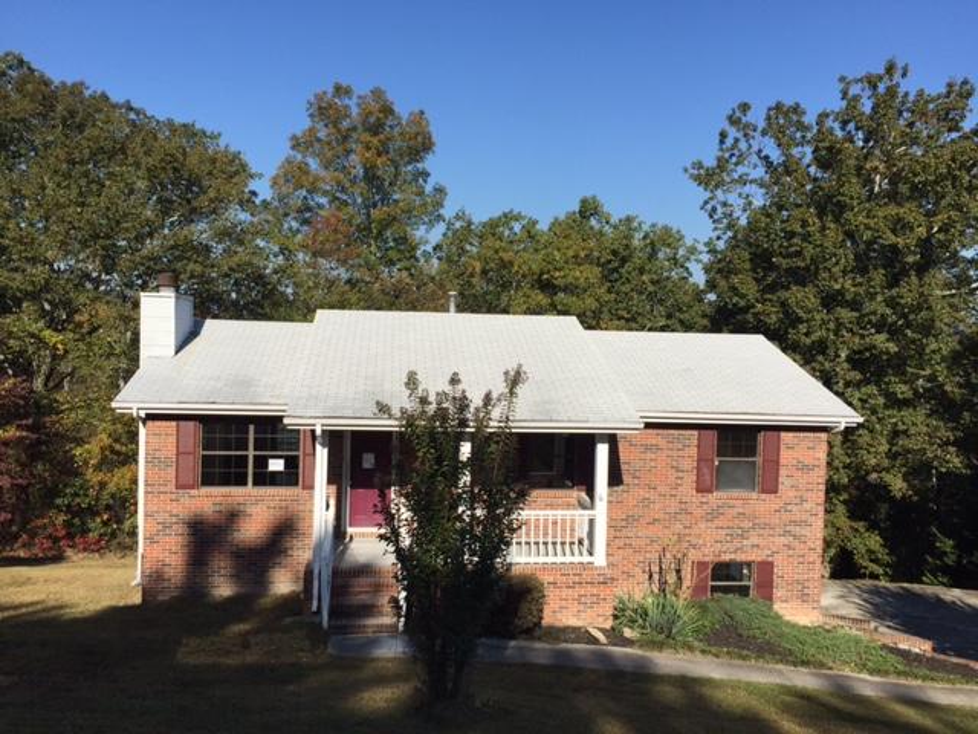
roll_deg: -2.0
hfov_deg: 61.7
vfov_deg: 48.2
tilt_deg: -3.6
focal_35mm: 29
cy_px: 367
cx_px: 489
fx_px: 819
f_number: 2.2
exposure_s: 1/3049
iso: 32
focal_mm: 4.15
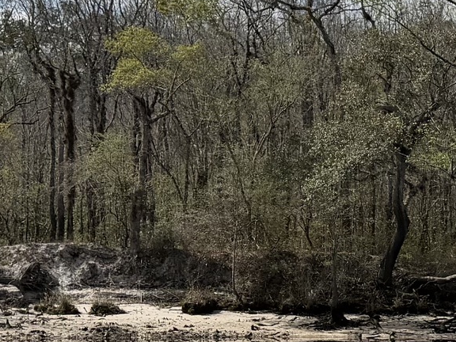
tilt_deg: +3.1
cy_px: 194
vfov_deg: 11.6
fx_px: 1686
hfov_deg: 14.8
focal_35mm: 128
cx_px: 567
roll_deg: -0.7
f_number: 1.78
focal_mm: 6.76
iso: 80
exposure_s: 1/6173
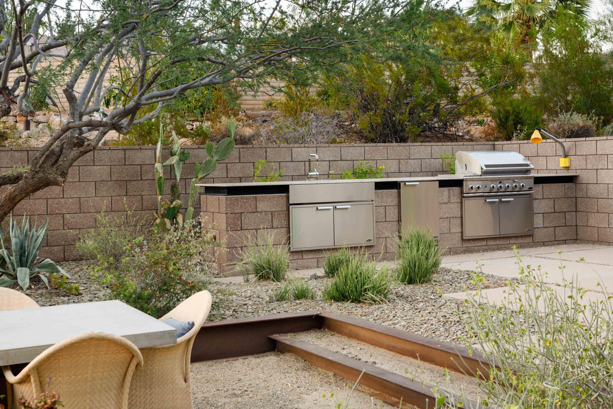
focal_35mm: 58
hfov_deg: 34.5
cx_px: 319
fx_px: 988
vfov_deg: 23.4
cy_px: 166
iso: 400
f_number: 8
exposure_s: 1/3
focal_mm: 48
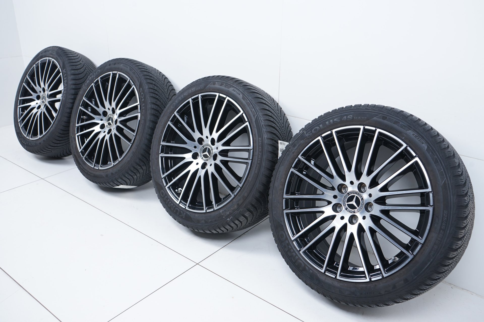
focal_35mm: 31
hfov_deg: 60.3
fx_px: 416
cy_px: 161
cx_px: 242
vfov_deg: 42.3
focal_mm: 31
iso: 250
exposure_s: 1/100
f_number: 7.1
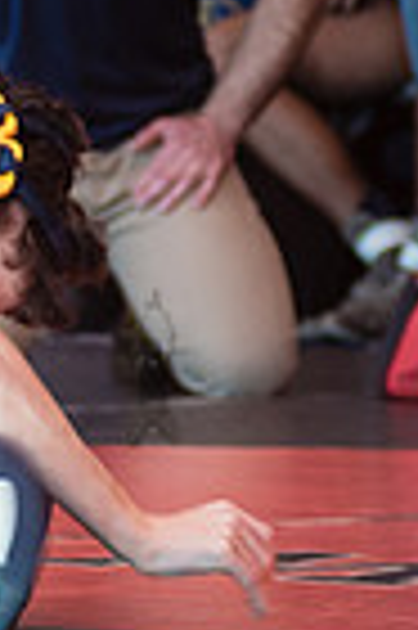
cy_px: 528
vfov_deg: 4.1
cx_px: -829
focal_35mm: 498
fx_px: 8694
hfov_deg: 2.7
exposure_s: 1/400
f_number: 3.5
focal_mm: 80
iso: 400
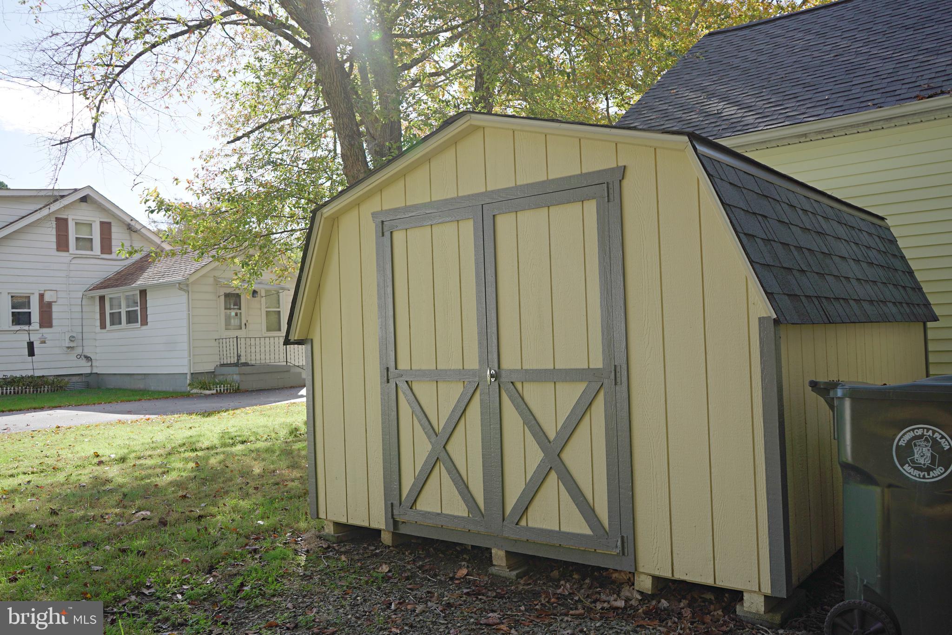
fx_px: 767
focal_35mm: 29
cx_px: 476
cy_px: 318
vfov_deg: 45.0
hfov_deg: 63.7
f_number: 5.6
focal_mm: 29
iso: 800
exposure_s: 1/500
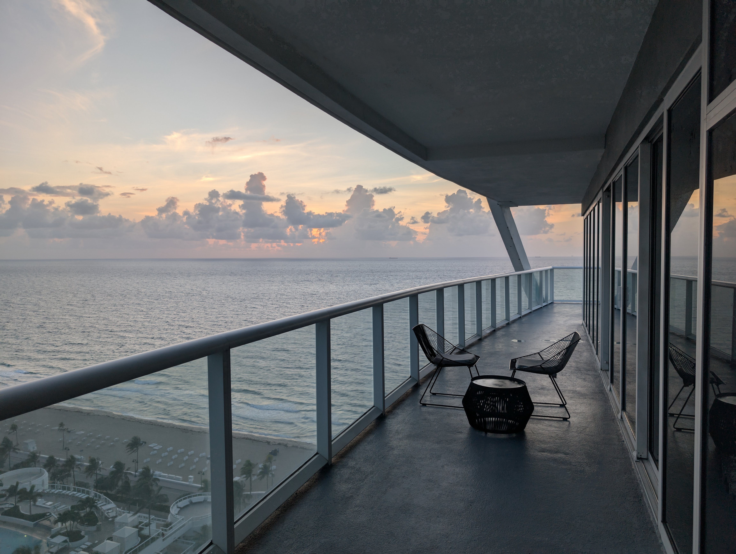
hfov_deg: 71.5
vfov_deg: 56.9
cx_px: 368
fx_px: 511
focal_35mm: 24
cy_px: 277
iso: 20
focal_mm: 6.9
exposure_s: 1/165
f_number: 1.68
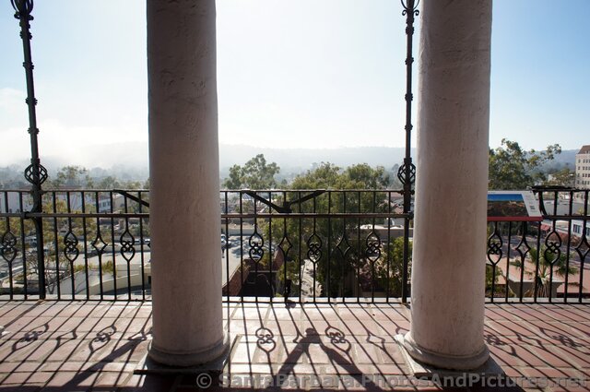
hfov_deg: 73.8
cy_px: 196
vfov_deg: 53.0
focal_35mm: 24
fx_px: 393
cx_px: 295
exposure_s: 1/640
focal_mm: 16
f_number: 8
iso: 200
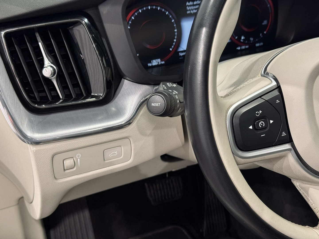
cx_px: 160
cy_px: 120
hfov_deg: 39.7
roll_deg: +0.7
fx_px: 442
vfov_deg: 30.3
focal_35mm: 48
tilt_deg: -30.8
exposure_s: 1/50
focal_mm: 6.76
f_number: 1.78
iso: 100
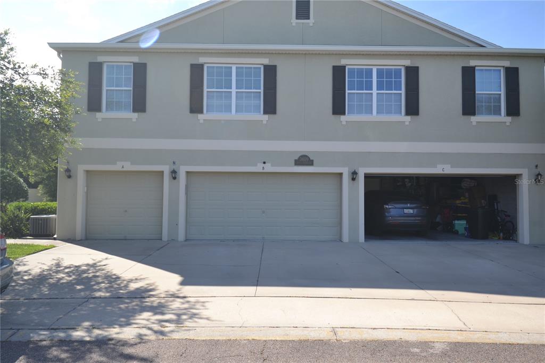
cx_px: 272
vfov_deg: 53.1
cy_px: 182
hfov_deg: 73.8
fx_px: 363
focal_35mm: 24
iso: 100
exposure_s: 1/200
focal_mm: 16
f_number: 7.1
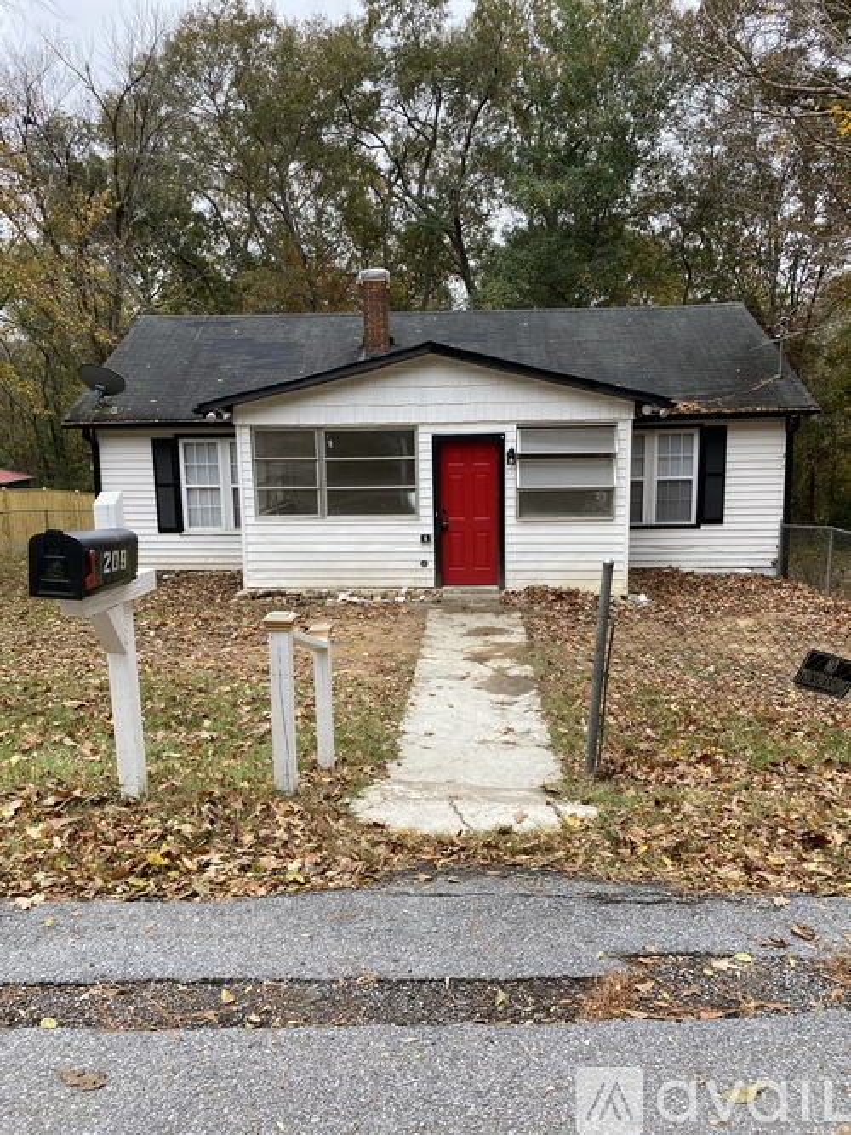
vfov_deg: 67.3
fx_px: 853
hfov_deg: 53.0
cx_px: 426
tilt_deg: -10.4
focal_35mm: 26
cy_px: 568
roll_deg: +1.4
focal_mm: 4.25
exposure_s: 1/122
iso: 32
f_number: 1.8
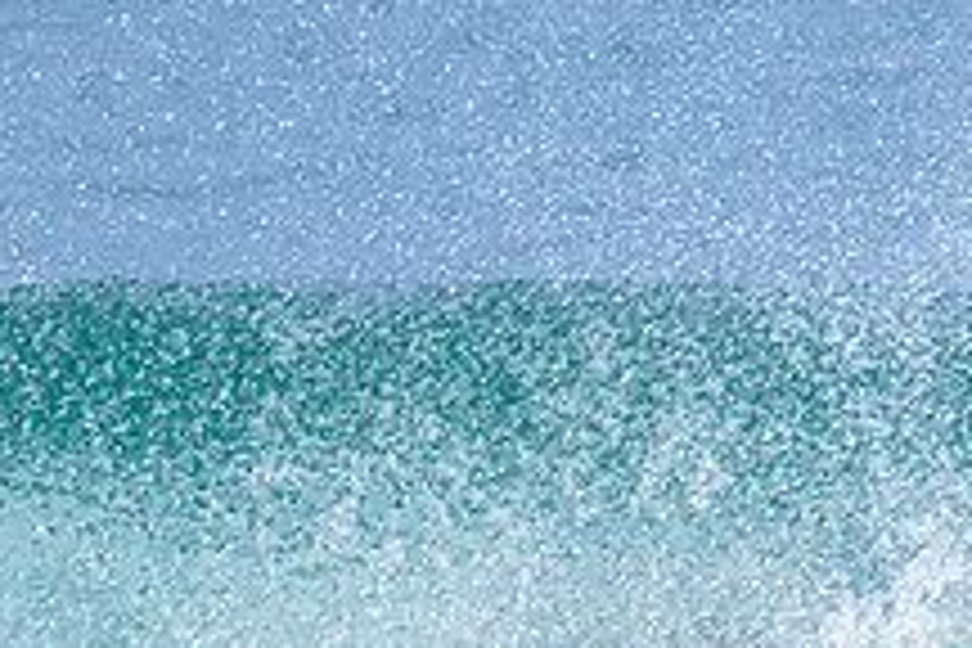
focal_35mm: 2950
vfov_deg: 0.5
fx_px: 79644
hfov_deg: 0.7
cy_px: 470
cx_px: 989
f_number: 11
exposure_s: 1/2000
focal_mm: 800
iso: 1400
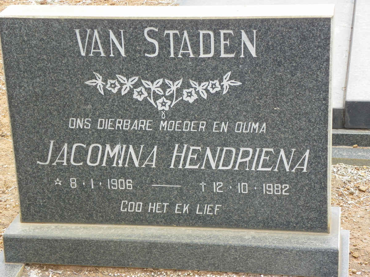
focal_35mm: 92
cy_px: 138
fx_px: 983
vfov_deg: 16.1
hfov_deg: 21.3
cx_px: 185
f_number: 4
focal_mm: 16.4
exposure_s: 1/80
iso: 64
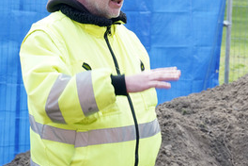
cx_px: 97
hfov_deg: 16.0
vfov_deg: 10.7
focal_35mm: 128
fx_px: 882
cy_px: 56
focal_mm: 75
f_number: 8
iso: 320
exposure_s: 1/60
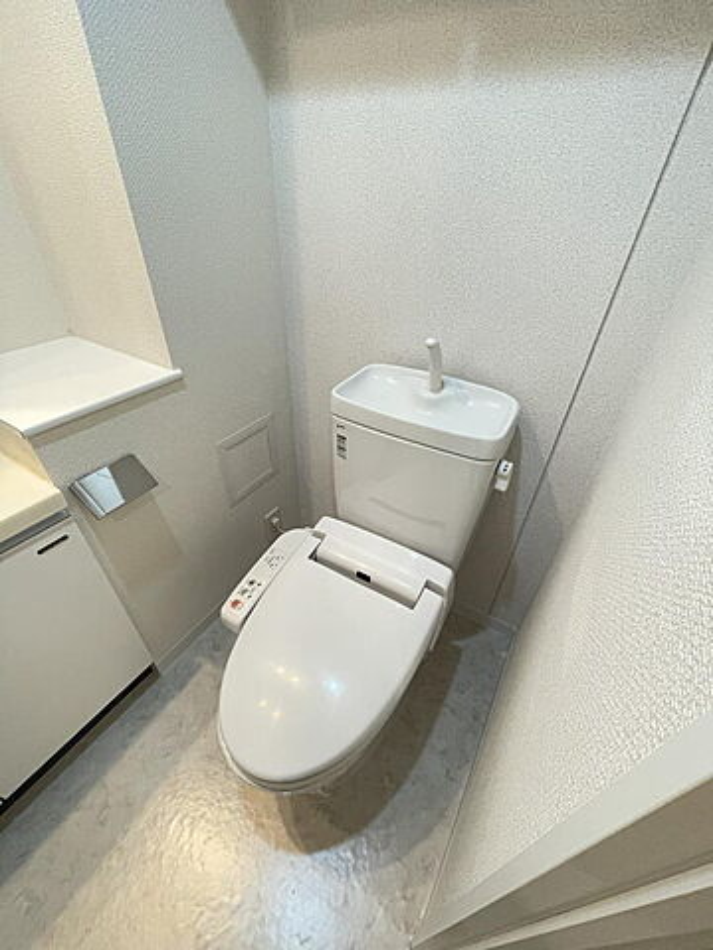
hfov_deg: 85.7
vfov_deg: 102.1
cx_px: 356
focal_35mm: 14
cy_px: 475
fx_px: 384
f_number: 2.4
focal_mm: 1.55
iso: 200
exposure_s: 1/50
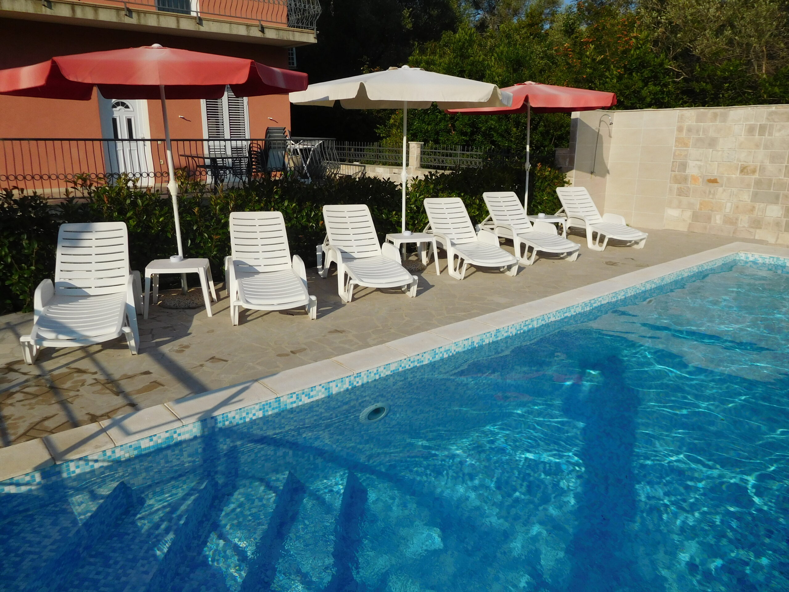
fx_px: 570
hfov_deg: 69.4
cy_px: 296
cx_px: 394
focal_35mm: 25
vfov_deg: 54.9
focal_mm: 4.5
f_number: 6.8
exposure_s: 1/640
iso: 125
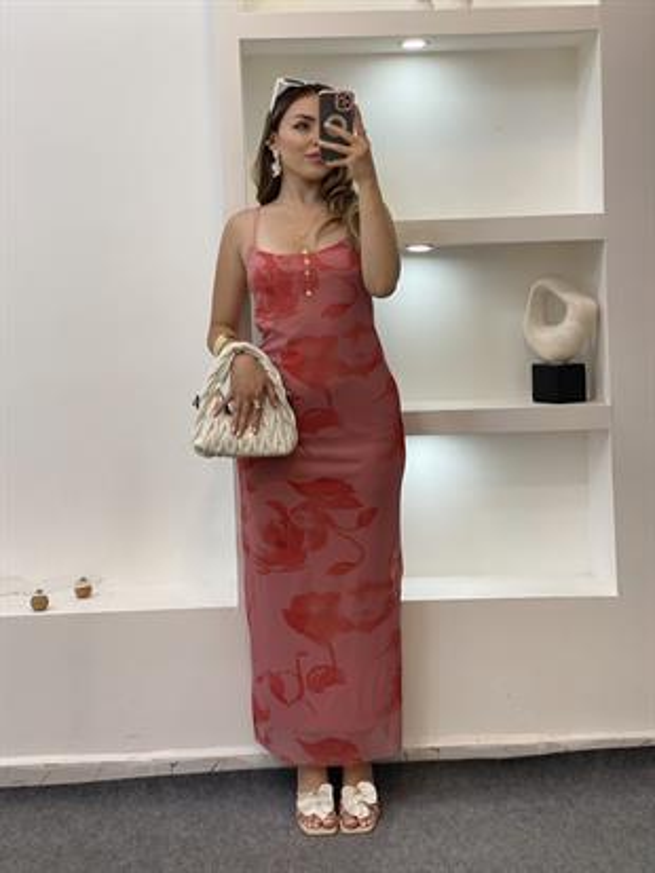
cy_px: 436
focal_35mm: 52
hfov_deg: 28.0
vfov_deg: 36.8
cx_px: 328
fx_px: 1311
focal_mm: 6
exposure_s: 1/100
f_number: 2
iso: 64
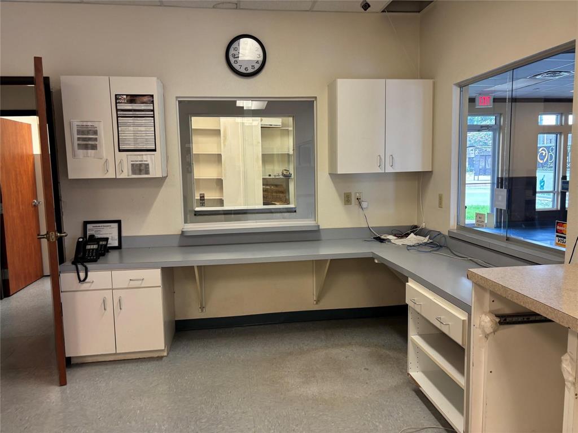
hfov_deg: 67.3
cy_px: 216
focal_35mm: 26
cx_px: 289
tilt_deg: -3.7
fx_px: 434
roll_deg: +1.0
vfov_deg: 53.1
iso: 100
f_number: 1.6
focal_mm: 5.96
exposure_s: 1/60
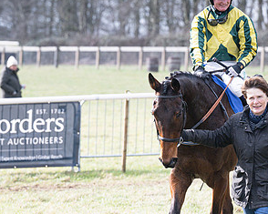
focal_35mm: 302
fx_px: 2395
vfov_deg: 5.1
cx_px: 159
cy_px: 149
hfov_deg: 6.4
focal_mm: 140
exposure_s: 1/1000
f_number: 5
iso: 400
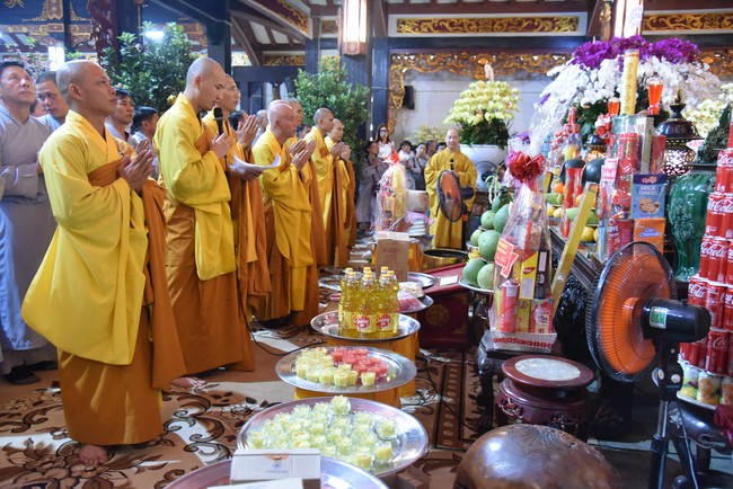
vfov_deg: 42.4
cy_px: 244
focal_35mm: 31
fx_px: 631
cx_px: 366
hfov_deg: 60.3
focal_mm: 31
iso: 6400
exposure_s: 1/30
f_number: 4
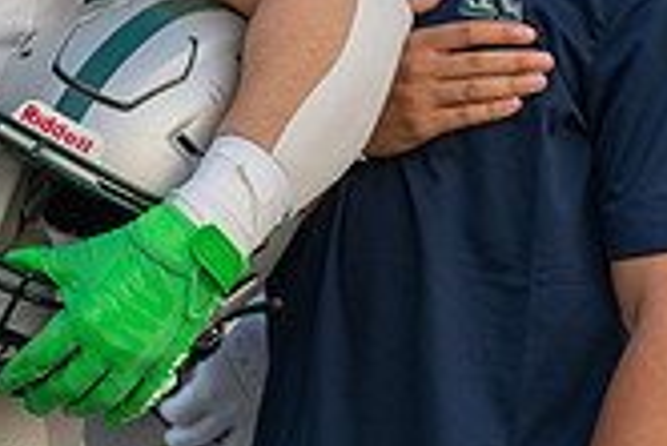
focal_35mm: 425
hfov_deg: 4.8
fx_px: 7881
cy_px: -303
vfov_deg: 3.2
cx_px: -80
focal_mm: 122
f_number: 2.8
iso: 200
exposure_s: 1/320
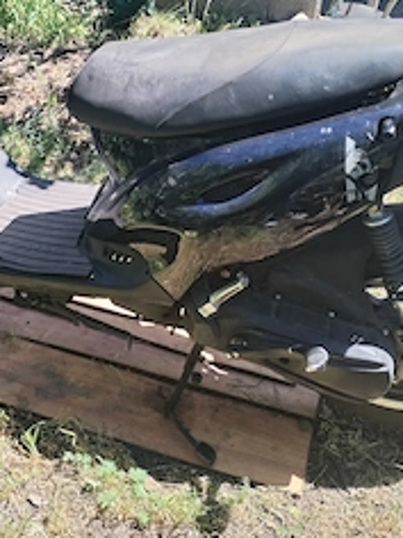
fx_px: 683
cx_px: 116
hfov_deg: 32.4
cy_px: 217
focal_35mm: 44
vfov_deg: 42.7
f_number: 1.8
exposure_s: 1/339
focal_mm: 4.75
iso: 100
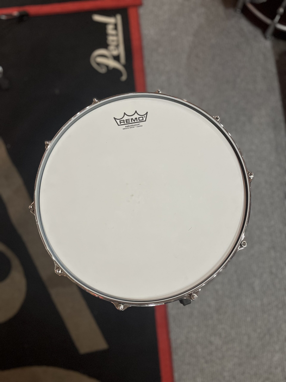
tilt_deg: -80.7
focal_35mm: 26
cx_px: 143
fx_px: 286
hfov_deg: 53.1
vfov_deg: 67.3
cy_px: 191
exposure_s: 1/50
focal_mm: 5.1
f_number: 1.6
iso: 400
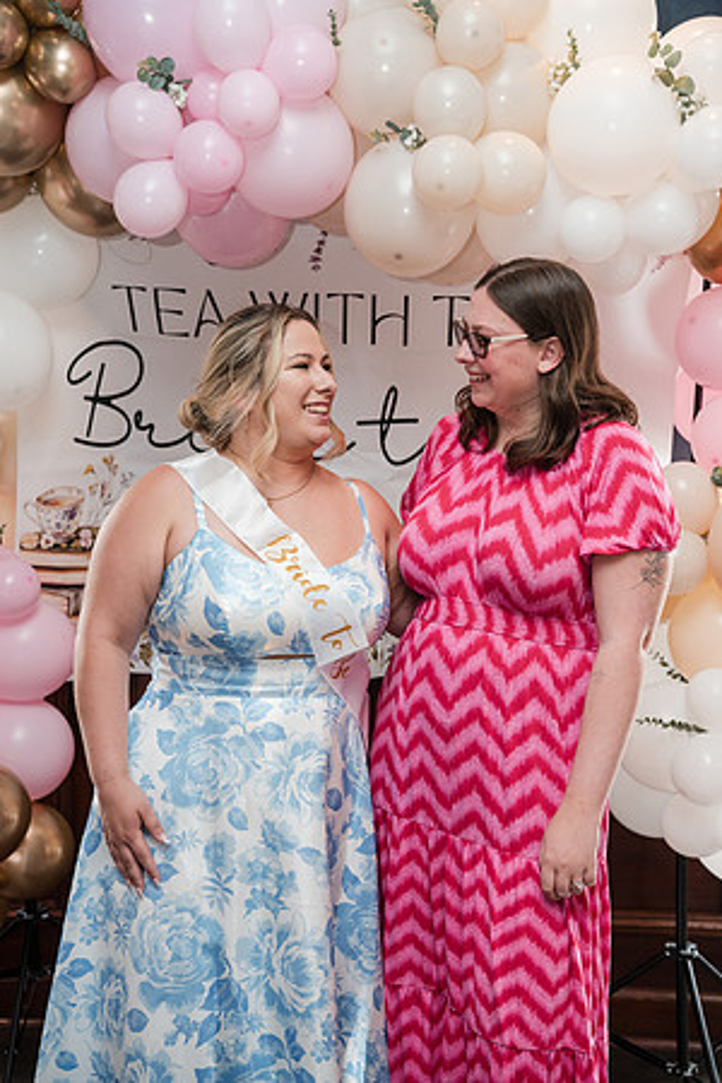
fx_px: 1534
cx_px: 361
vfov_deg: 38.9
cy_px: 542
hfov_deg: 26.5
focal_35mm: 51
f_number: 4
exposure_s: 1/250
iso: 2500
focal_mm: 51
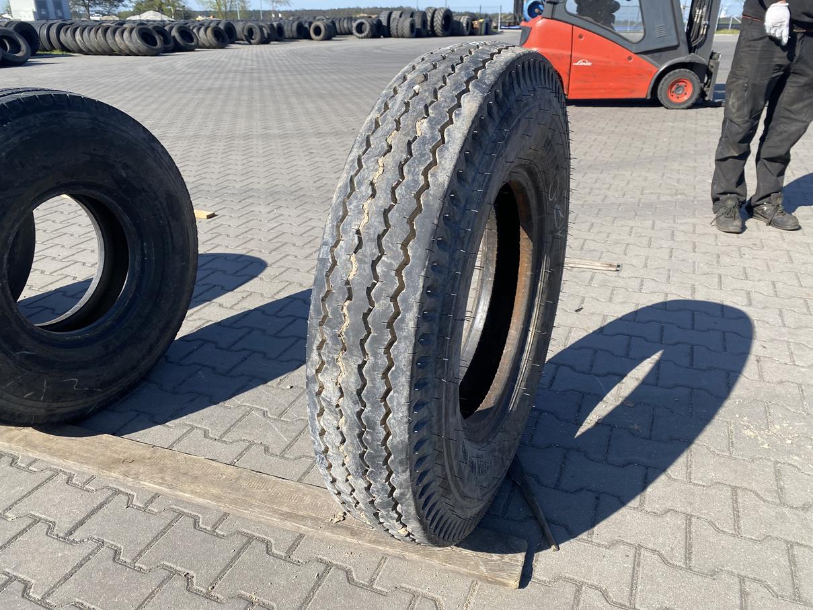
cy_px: 305
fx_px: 611
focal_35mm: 26
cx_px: 406
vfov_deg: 53.1
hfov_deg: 67.3
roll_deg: -1.7
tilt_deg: -24.0
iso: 32
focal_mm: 4.25
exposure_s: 1/1447
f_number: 1.8
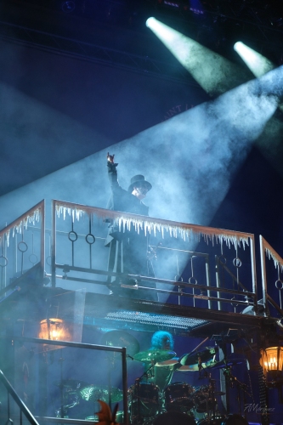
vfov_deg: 18.1
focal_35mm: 113
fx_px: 1333
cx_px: 142
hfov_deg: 12.1
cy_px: 212
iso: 640
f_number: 1.2
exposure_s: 1/320
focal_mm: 75
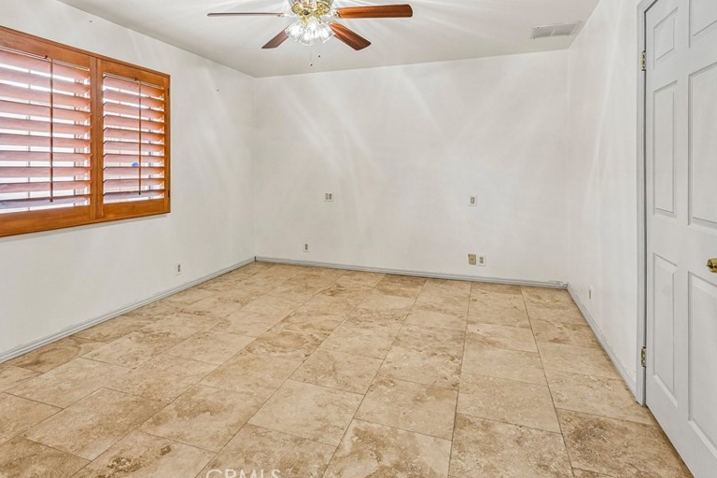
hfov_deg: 82.5
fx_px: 406
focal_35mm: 20
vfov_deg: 60.0
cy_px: 173
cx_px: 318
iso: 400
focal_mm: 15.3
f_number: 8
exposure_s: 1/20
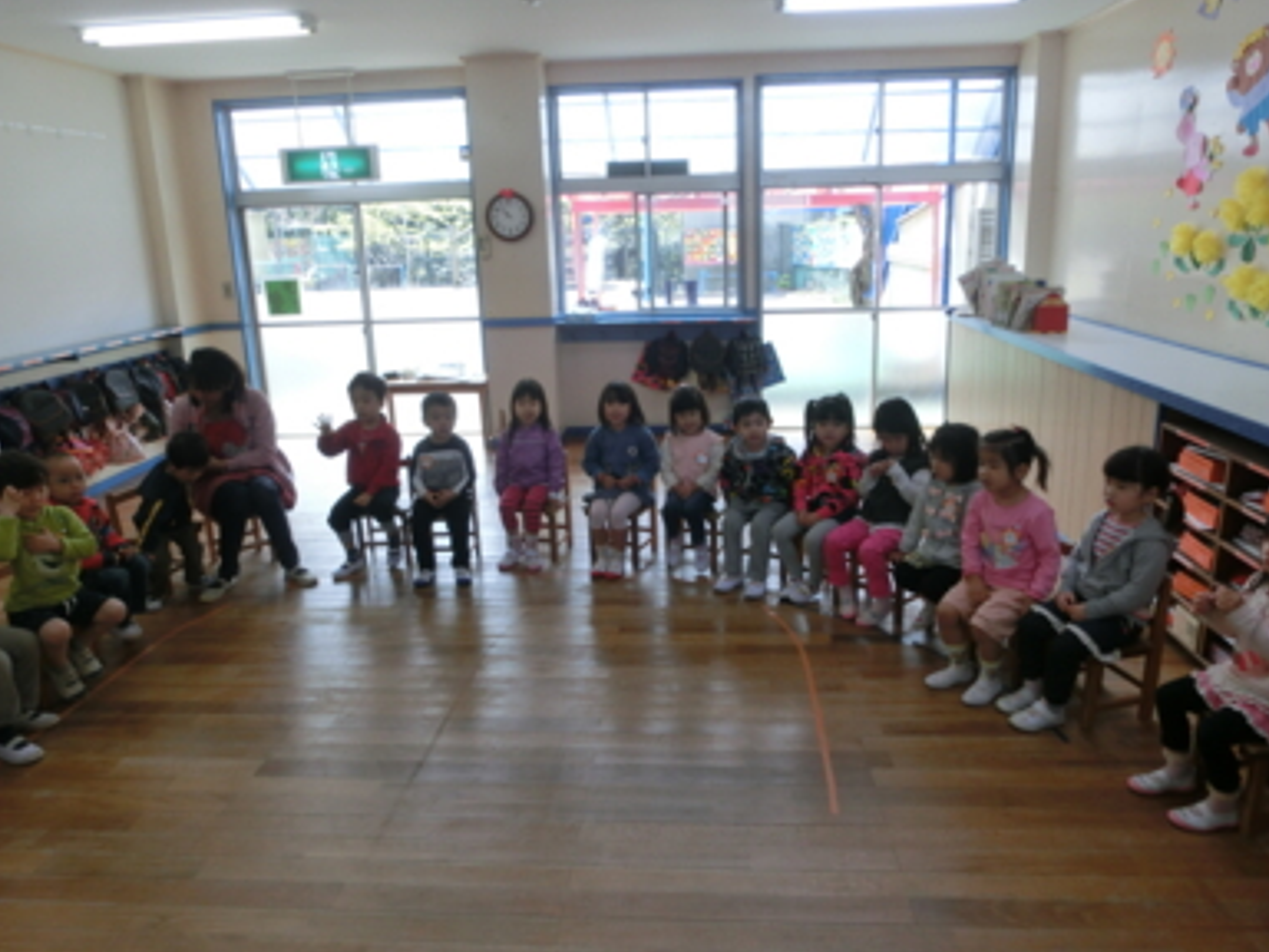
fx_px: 916
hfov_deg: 69.4
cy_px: 466
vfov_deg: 54.9
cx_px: 638
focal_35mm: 25
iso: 80
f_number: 3
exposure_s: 1/125
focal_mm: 4.24
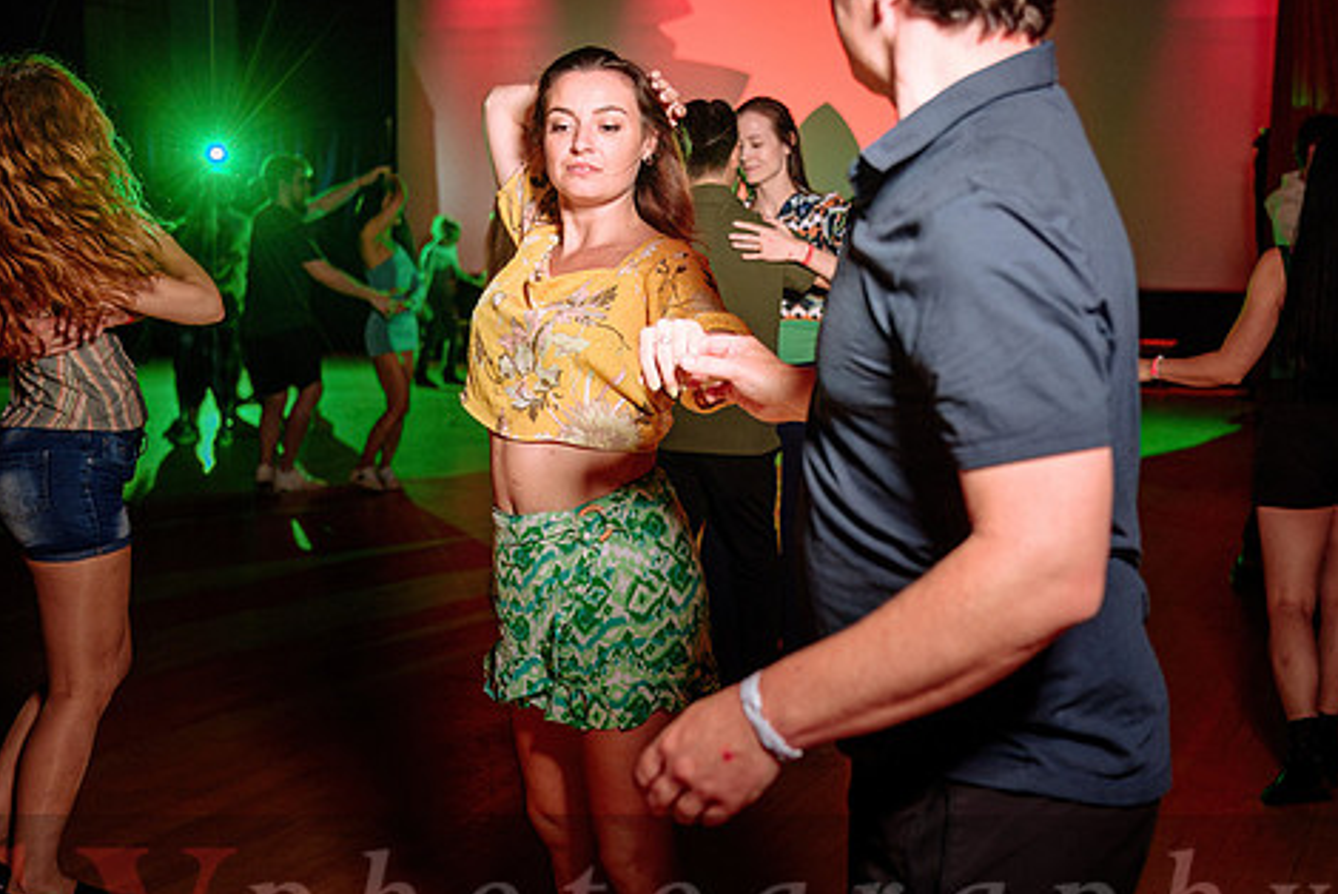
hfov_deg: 37.2
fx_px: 1971
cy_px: 448
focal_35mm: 53
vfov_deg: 25.6
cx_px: 853
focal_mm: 38
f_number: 2.8
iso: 1000
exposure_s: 1/60
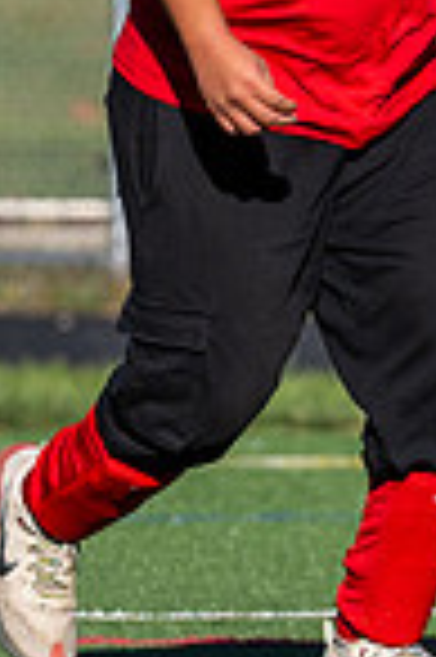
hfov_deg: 0.9
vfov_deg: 1.3
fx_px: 27932
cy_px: 372
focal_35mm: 1534
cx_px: 231
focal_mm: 200
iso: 64
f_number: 4.5
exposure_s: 1/1600
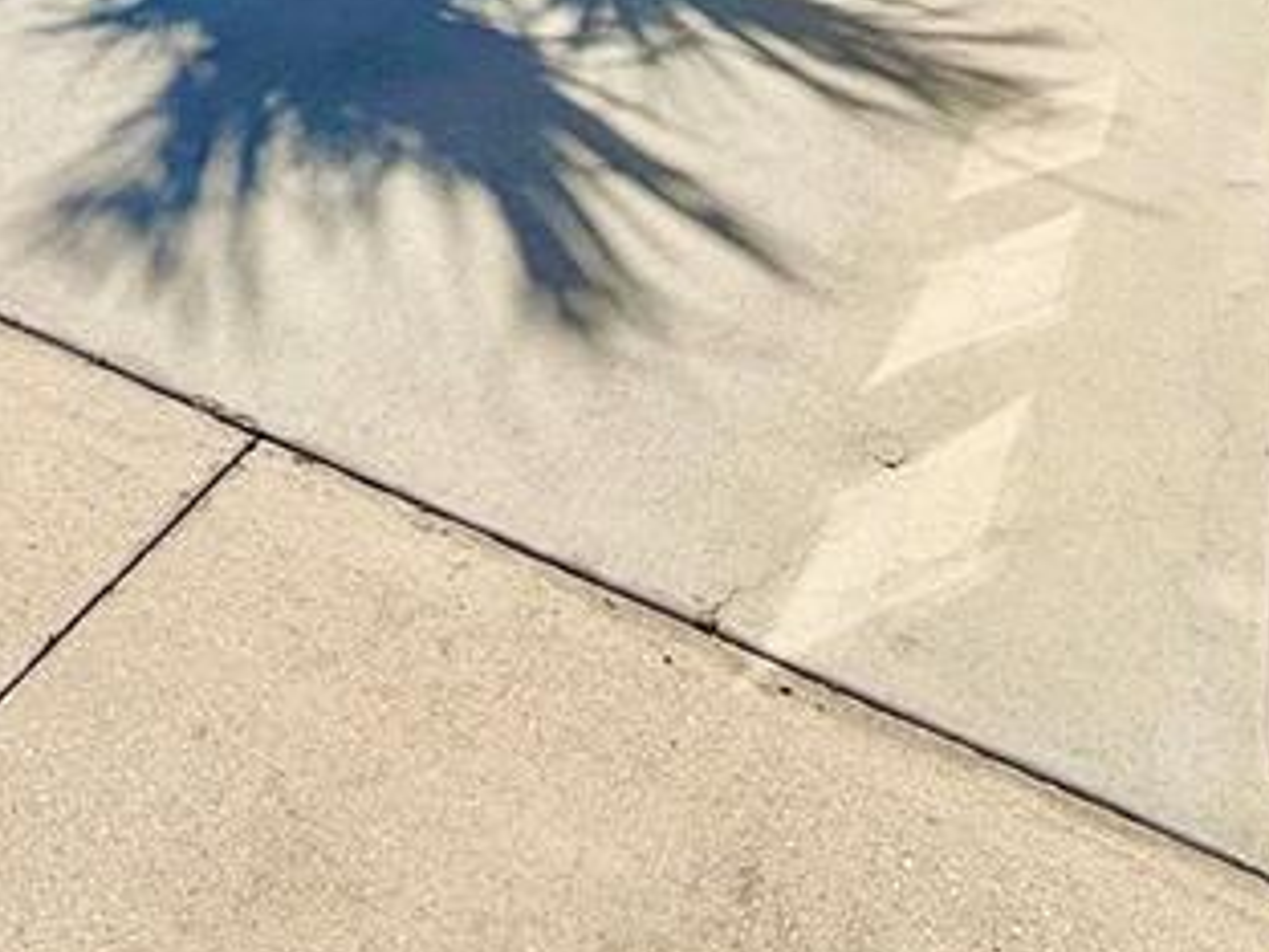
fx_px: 1686
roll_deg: -0.4
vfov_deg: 23.6
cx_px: 155
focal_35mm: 46
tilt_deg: -0.8
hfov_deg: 38.7
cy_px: -553
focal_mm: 2.22
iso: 20
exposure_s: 1/1795
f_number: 2.2
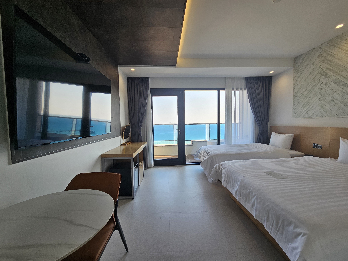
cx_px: 174
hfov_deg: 106.2
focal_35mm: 13
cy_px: 130
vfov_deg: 89.9
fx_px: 131
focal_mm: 2.2
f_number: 2.2
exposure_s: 1/227
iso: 50
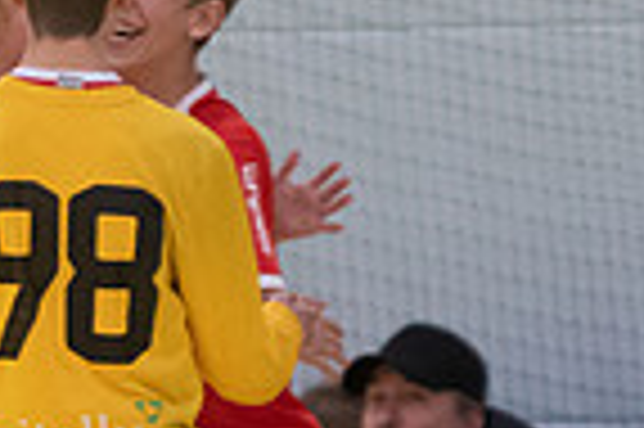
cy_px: 525
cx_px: -90
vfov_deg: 1.1
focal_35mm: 1245
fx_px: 22246
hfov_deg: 1.7
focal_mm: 200
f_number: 3.2
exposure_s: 1/400
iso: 2800
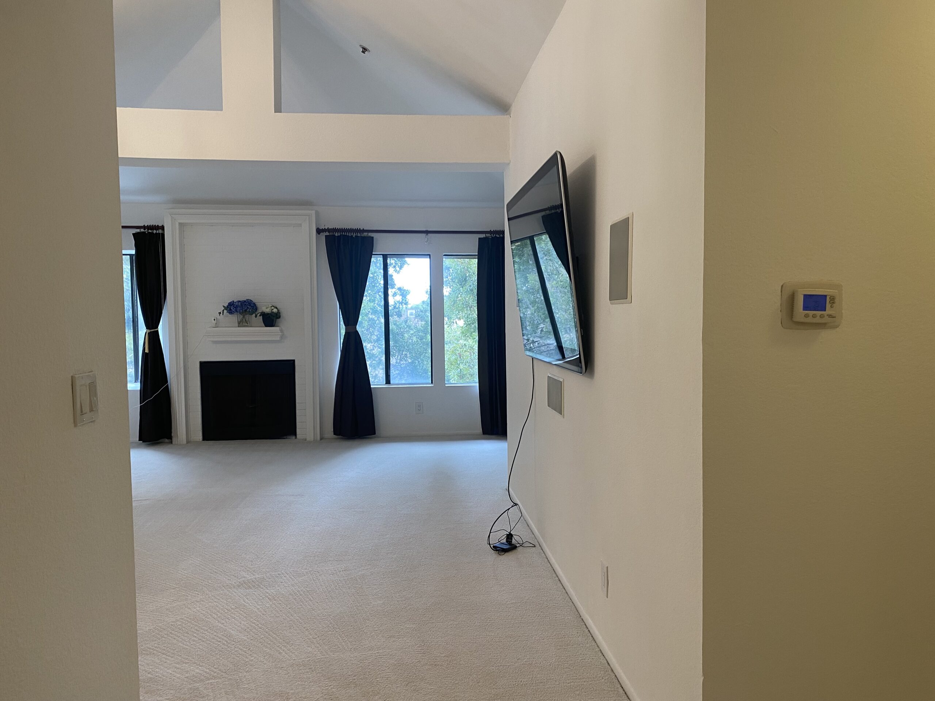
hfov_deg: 67.3
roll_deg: +0.9
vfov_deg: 53.1
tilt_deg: -6.0
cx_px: 468
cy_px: 350
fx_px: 702
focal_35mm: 26
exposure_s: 1/60
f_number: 1.8
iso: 80
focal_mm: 4.25
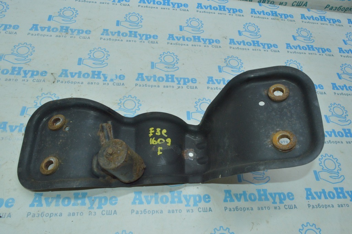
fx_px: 264
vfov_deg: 47.9
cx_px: 176
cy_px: 117
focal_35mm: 27
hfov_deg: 67.4
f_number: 16
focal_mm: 18
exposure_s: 1/40
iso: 1600
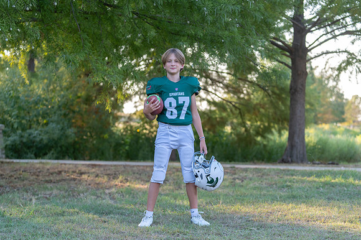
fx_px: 740
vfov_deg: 18.4
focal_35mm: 74
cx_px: 187
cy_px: 118
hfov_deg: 27.4
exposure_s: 1/320
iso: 250
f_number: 2.8
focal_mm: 70
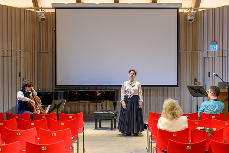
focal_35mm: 52
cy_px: 76
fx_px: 332
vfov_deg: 25.9
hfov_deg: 38.1
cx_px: 114
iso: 1000
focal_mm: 35
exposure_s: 1/320
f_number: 2
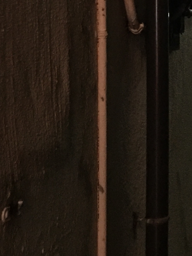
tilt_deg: +0.0
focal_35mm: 102
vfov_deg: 19.0
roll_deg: -0.3
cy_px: 38
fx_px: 754
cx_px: 333
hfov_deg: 13.2
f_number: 2.2
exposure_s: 1/4
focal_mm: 4.15
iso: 160
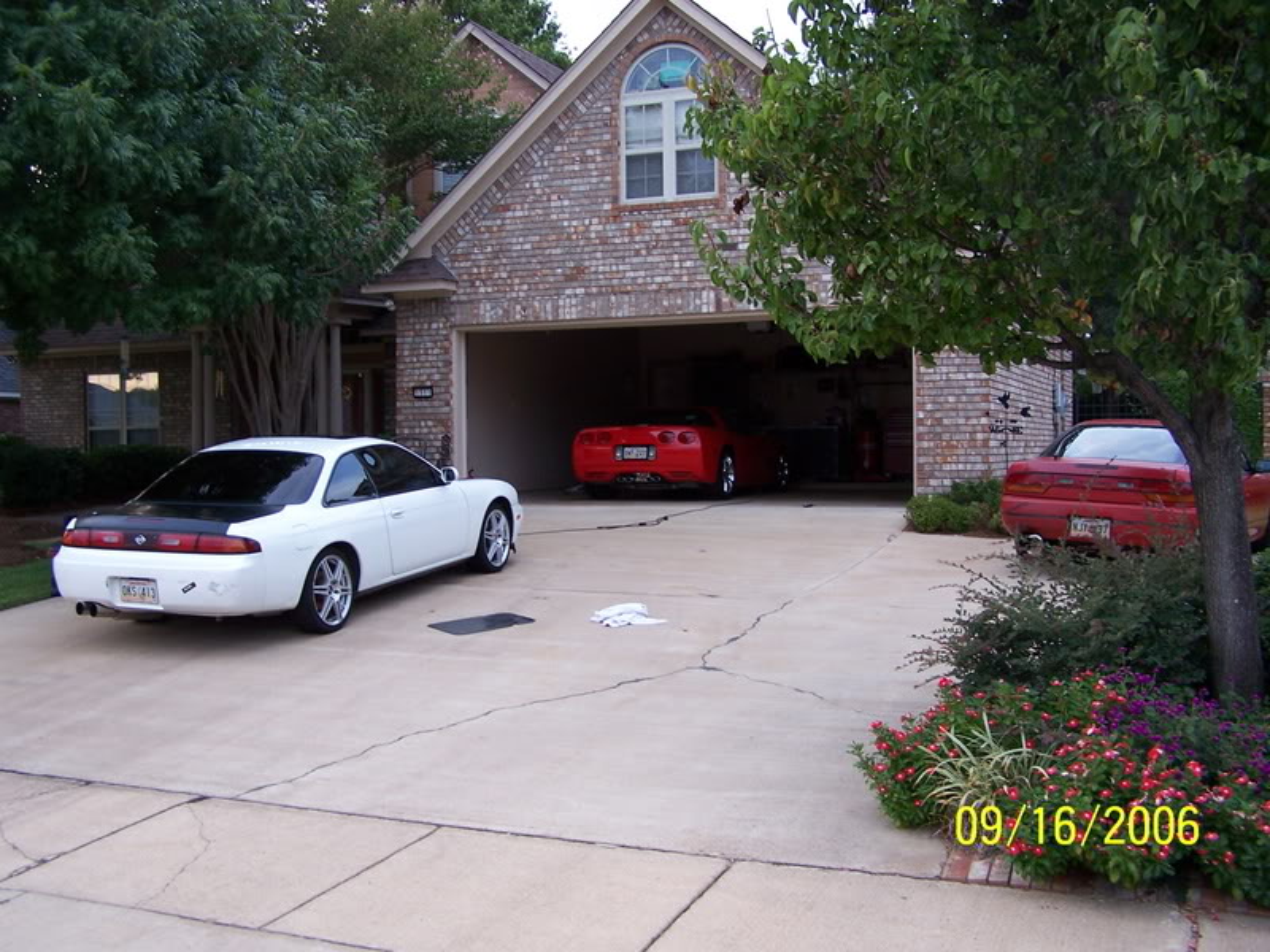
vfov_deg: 37.7
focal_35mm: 38
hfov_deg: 49.0
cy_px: 476
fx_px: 1394
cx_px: 635
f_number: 2.8
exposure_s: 1/30
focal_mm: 6.3
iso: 100
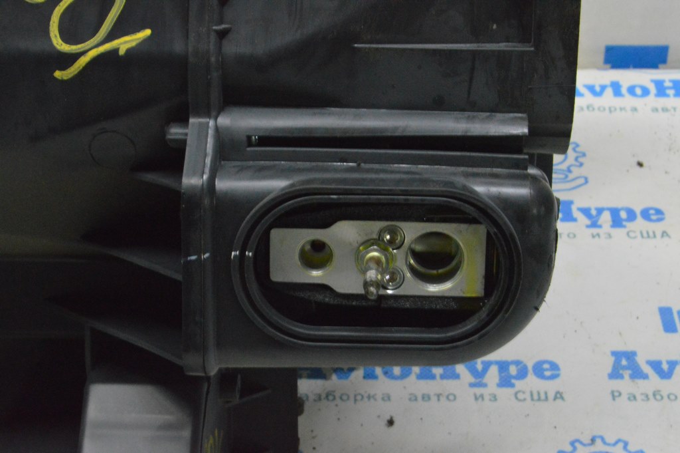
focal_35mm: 82
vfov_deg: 16.5
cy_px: 226
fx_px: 1557
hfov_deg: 24.6
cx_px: 340
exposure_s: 1/15
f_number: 20
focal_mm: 55
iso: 6400
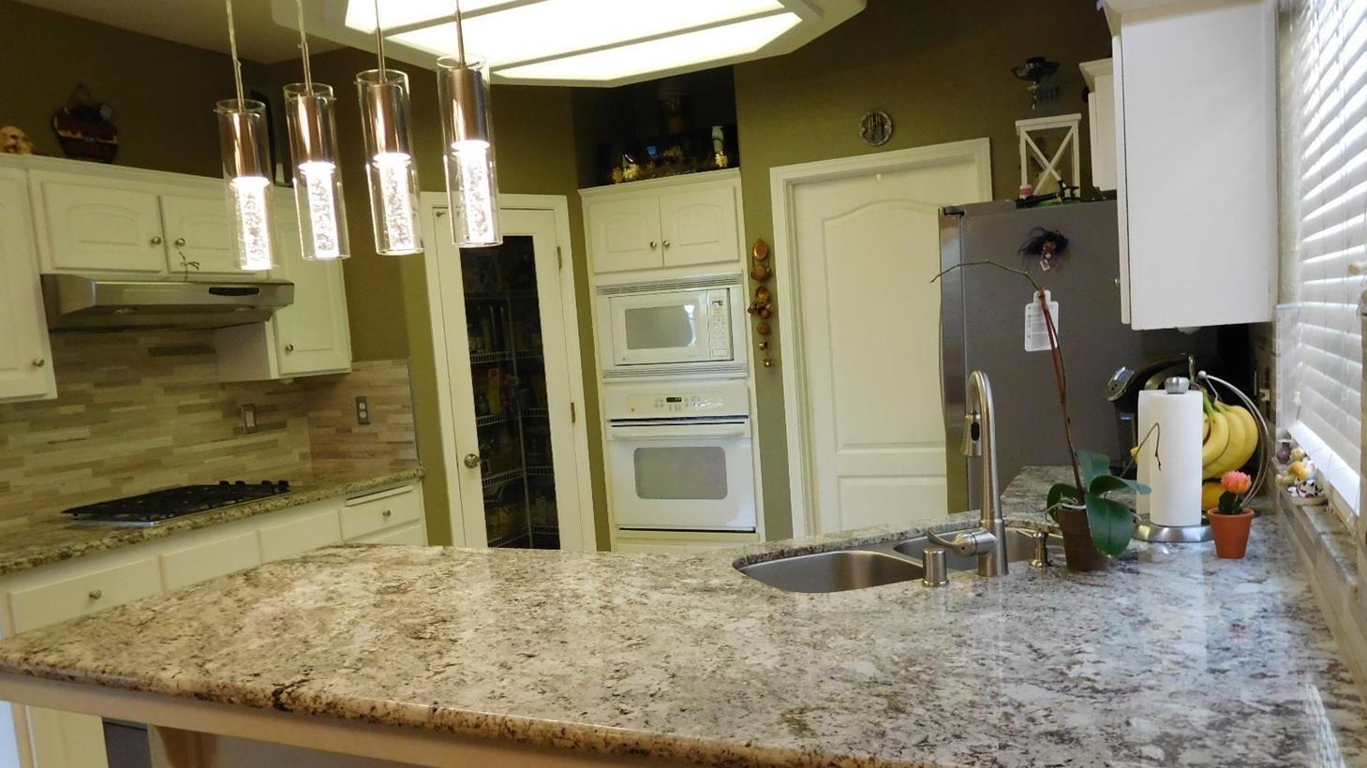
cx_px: 695
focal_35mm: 28
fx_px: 1015
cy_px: 450
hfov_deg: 67.9
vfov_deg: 41.3
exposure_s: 1/30
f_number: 3.4
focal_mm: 4.5
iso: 320
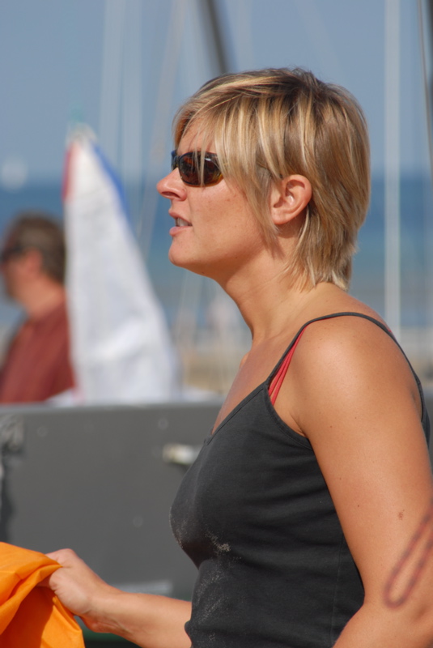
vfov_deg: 4.6
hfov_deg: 3.1
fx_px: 8101
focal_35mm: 450
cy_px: 324
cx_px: 216
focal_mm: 300
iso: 160
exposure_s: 1/400
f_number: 10
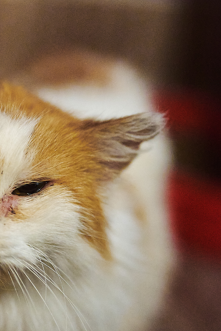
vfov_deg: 19.4
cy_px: 149
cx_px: -7
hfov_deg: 12.9
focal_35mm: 105
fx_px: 967
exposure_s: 1/400
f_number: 1.8
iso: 6400
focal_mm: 50
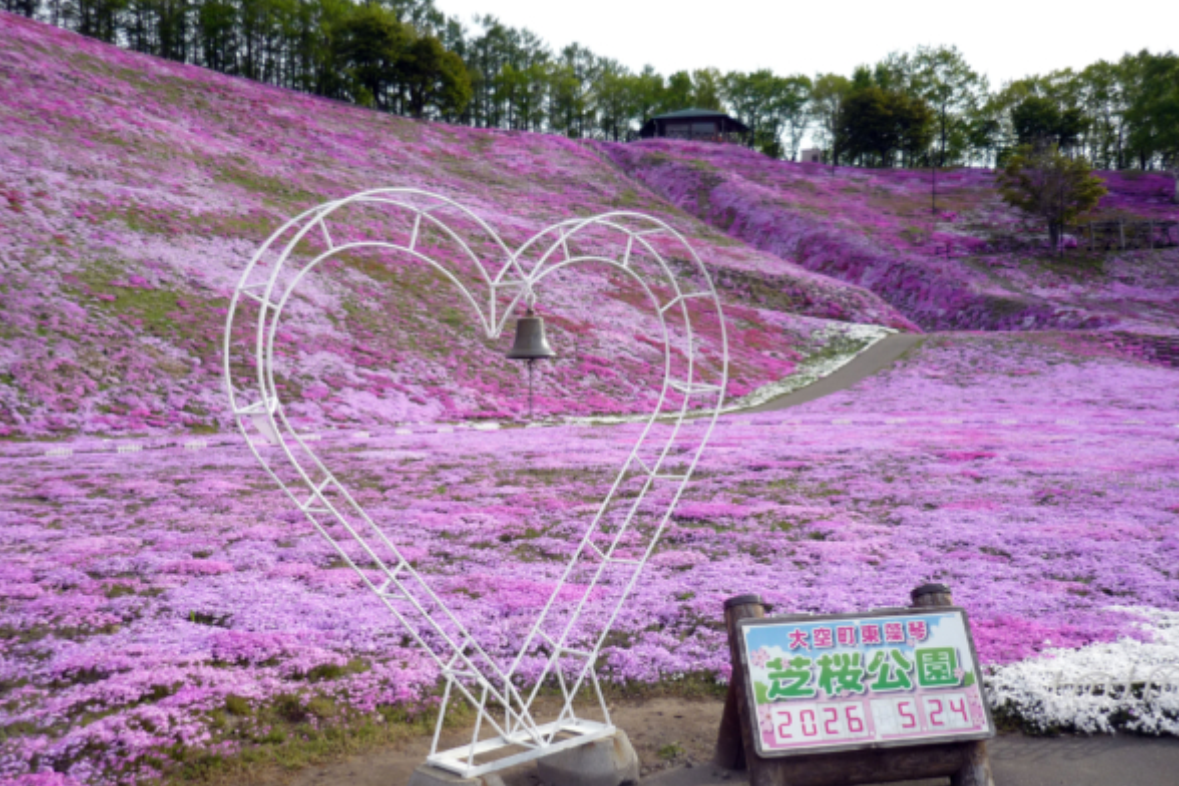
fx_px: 1146
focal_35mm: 35
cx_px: 579
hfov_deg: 54.4
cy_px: 413
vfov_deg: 37.8
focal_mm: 5.5
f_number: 2.8
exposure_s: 1/640
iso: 100
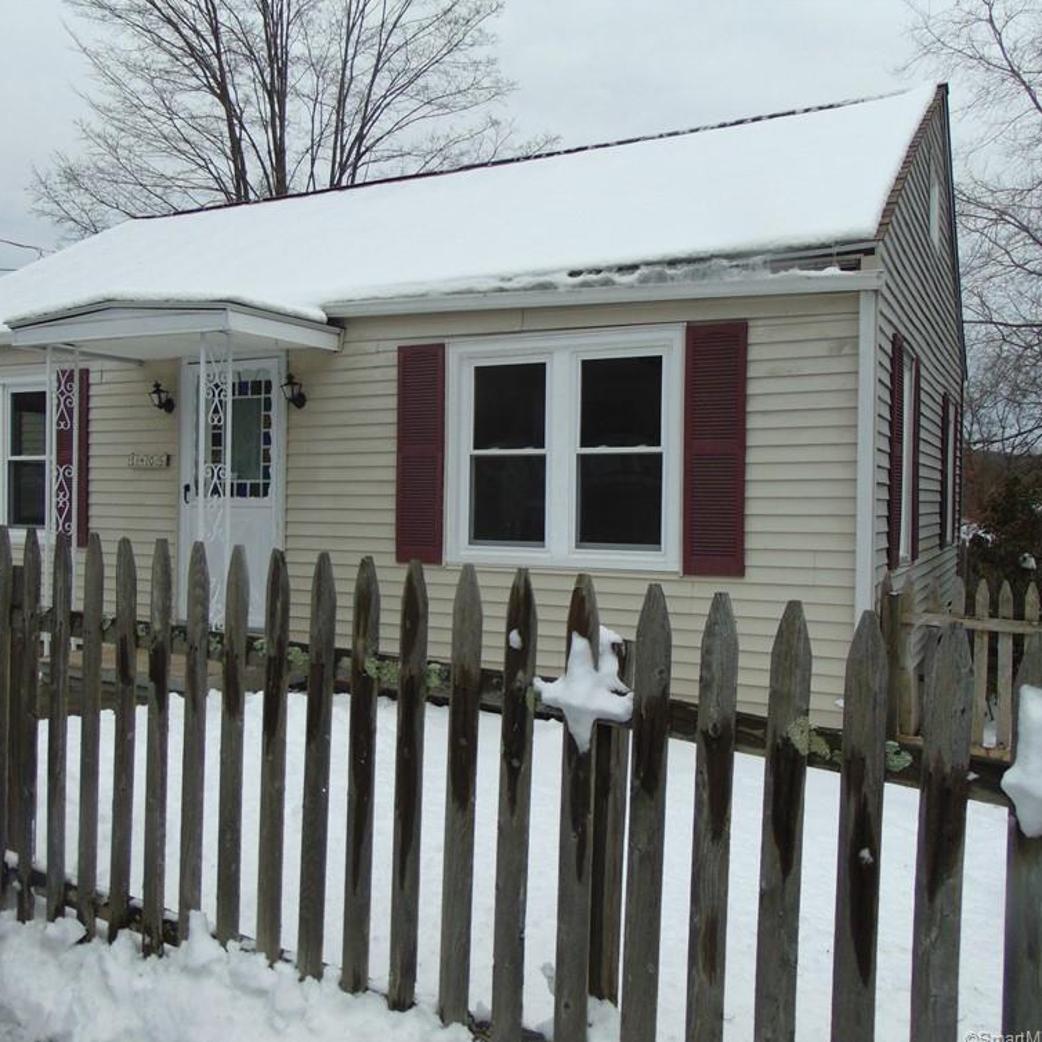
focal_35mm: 30
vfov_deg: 54.0
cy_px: 521
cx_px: 455
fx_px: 1022
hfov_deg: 53.9
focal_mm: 4.5
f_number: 3
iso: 80
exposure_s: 1/800
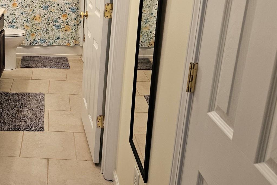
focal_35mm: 48
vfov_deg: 27.7
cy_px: 48
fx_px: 369
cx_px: 34
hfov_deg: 38.6
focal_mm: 5.4
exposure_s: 1/120
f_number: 1.8
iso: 200
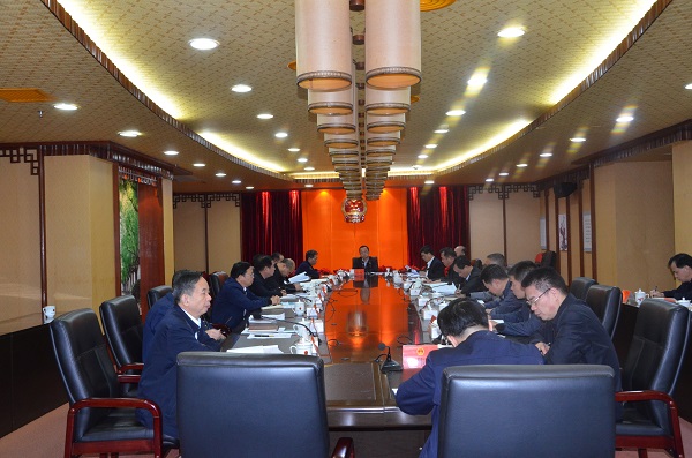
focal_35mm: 36
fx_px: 690
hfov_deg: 53.2
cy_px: 229
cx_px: 346
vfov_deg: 36.7
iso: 1600
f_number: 5.6
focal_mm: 24
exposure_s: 1/60
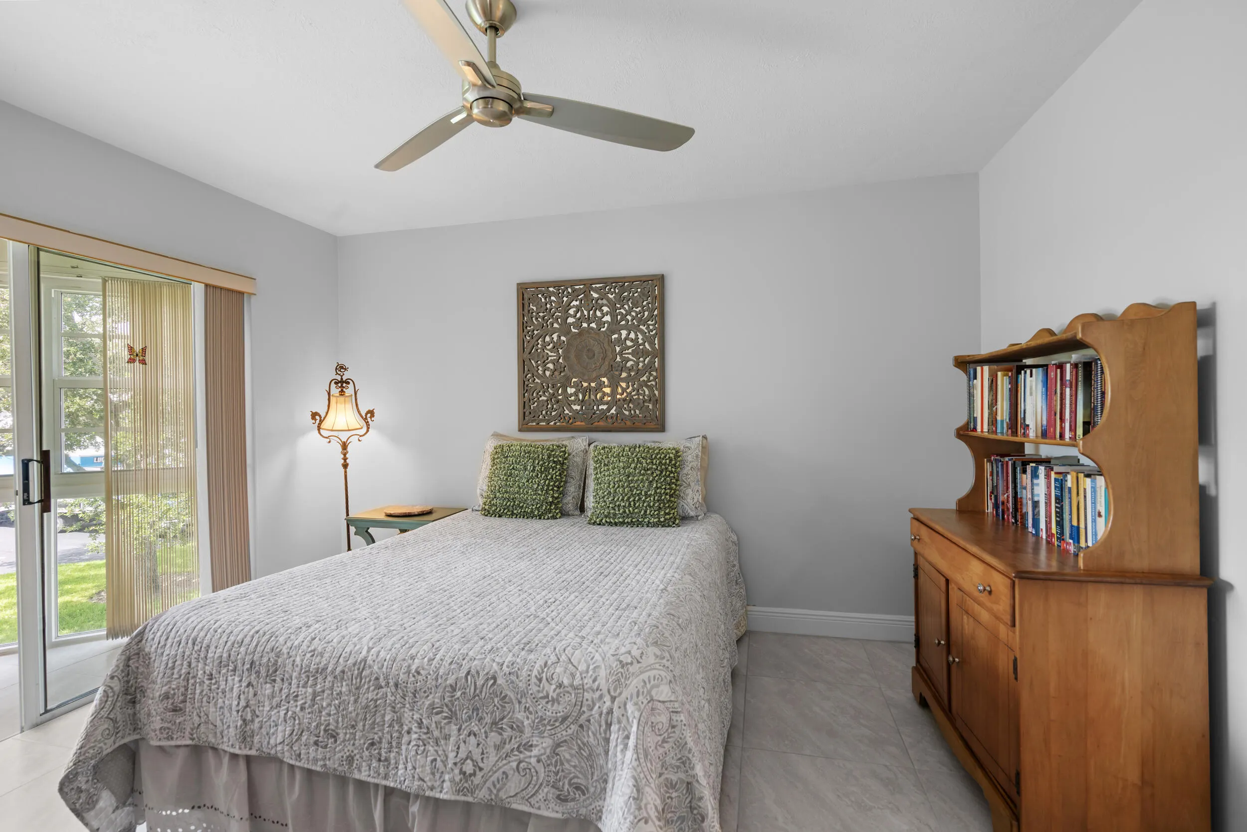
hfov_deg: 96.7
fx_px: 554
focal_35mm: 16
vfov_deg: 73.8
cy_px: 416
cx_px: 624
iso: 100
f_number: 8
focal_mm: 16
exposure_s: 1/3
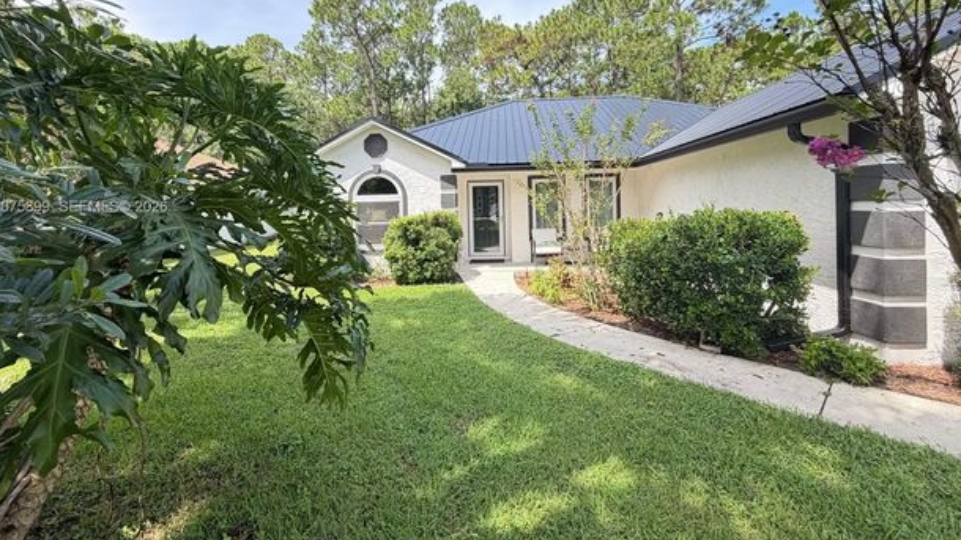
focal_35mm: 16
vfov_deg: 66.2
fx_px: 408
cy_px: 208
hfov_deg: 99.4
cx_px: 476
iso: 50
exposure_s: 1/215
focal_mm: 2.22
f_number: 2.2
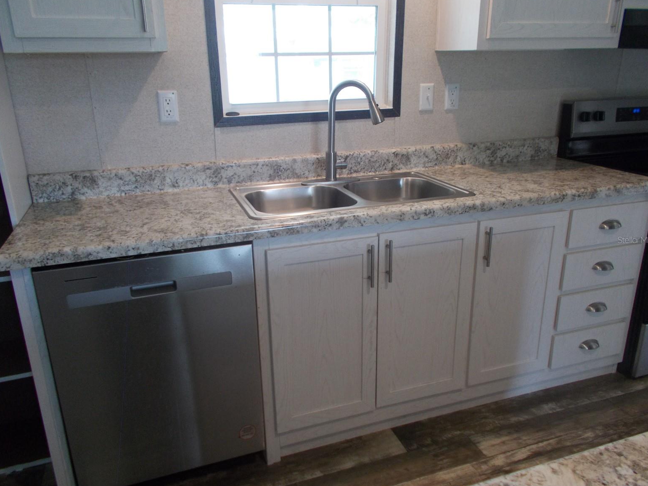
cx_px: 321
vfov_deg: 51.4
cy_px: 240
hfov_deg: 65.3
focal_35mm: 27
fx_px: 505
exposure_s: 1/25
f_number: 3.2
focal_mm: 4.6
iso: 180
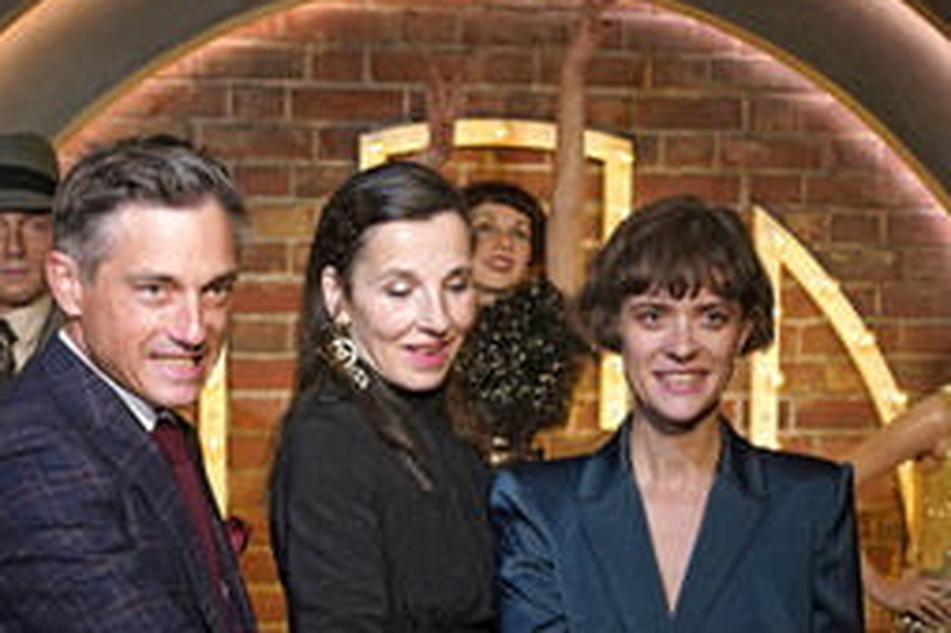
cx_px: 477
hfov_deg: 26.0
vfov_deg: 17.3
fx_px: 2059
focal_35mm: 78
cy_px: 513
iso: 1600
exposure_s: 1/100
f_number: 4
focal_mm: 44
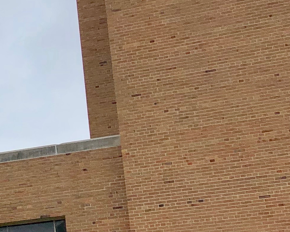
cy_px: 253
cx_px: -282
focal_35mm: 113
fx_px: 970
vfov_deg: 13.4
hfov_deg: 14.3
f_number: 1.8
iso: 20
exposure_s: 1/1043
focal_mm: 3.99
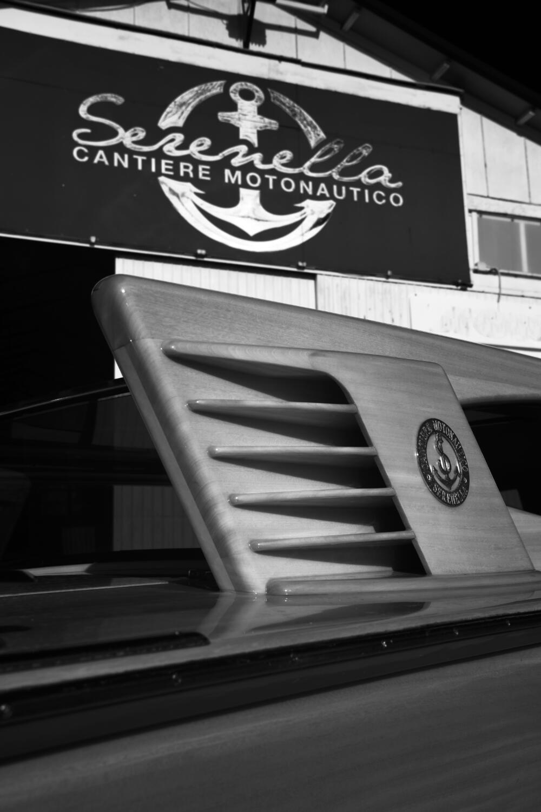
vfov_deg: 44.5
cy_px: 406
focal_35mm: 44
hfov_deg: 30.5
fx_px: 992
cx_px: 270
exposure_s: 1/800
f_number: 9
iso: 160
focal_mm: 44
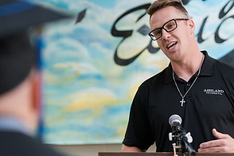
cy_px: 102
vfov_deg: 6.2
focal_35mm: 221
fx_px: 1436
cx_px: 149
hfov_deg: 9.3
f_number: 3.2
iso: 3200
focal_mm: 112
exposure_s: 1/200
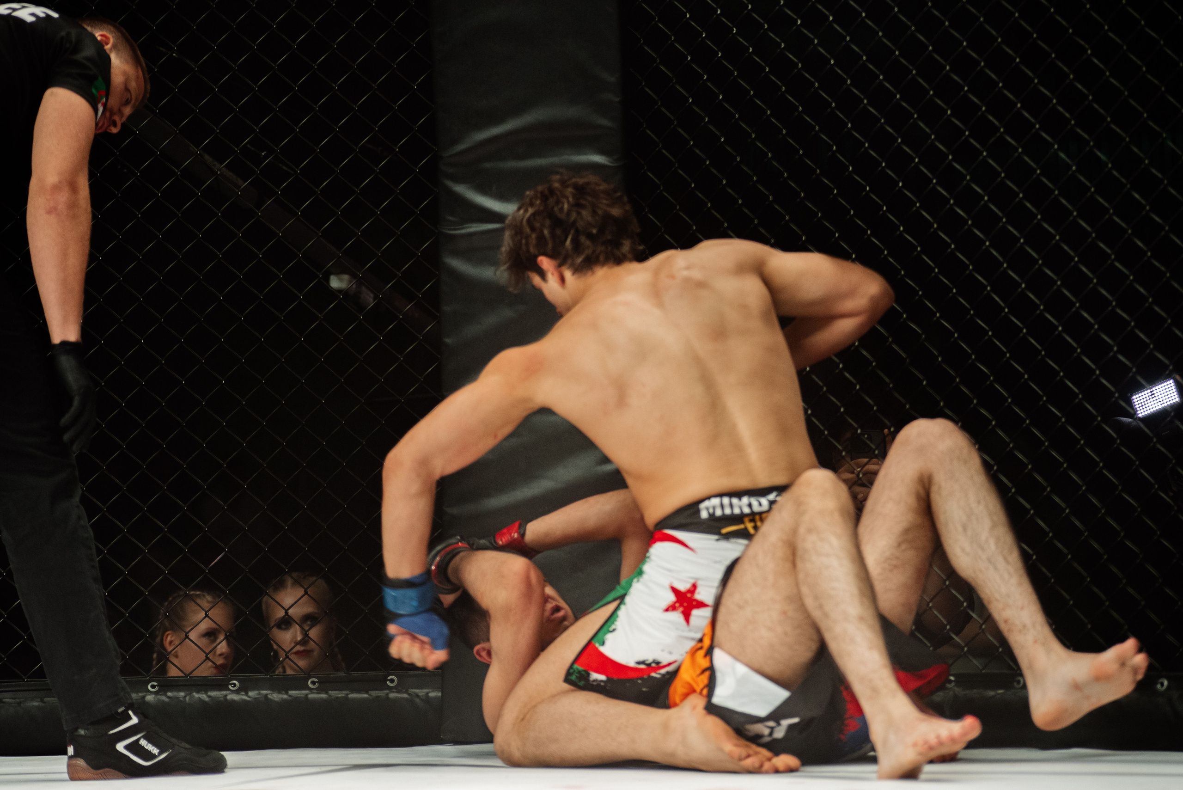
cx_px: 592
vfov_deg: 11.8
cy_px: 395
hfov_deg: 17.6
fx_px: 3813
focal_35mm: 116
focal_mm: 116
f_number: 4
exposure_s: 1/640
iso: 2000
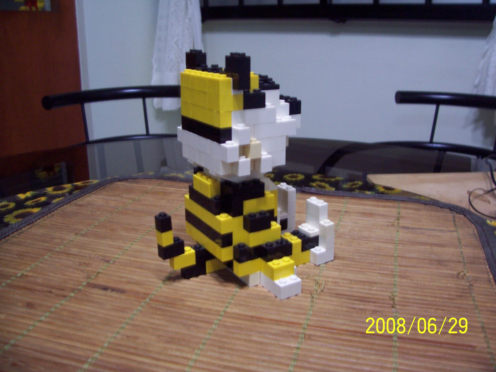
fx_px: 487
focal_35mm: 34
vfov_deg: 41.8
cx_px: 248
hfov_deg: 54.0
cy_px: 186
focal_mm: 5.6
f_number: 2.7
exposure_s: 1/8
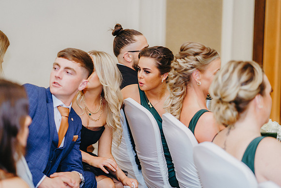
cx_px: 140
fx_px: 664
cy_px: 94
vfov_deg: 16.1
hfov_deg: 23.9
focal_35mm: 85
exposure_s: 1/200
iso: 1250
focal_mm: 85
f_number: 2.2
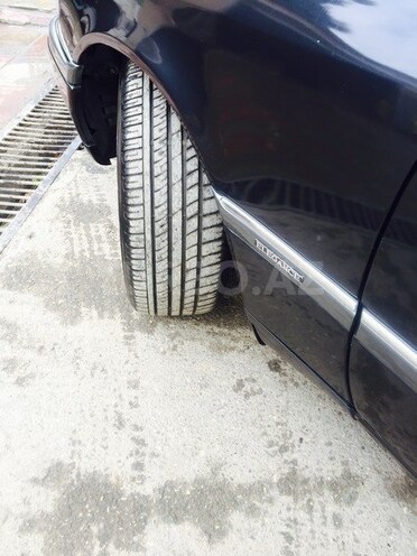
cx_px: 208
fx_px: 466
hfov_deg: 48.2
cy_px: 278
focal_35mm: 29
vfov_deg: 61.7
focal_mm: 4.15
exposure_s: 1/135
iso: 32
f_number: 2.2
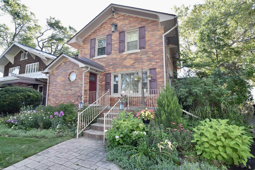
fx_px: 117
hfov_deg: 95.0
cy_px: 85
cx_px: 128
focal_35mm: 16
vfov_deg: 72.1
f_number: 5.6
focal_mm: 11
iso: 220
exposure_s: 1/125
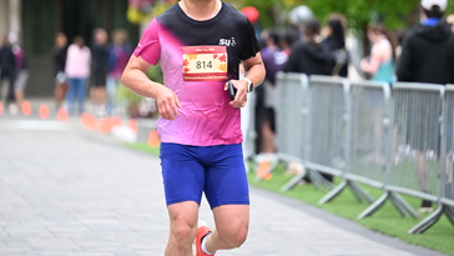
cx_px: 228
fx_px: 3143
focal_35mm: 261
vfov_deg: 4.7
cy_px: 37
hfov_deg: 8.3
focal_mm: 165
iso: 1000
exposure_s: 1/2000
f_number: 2.8
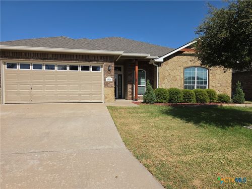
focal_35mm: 23
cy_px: 94
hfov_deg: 73.9
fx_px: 167
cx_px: 126
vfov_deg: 58.9
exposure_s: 1/2216
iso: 25
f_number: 1.8
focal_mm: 5.4
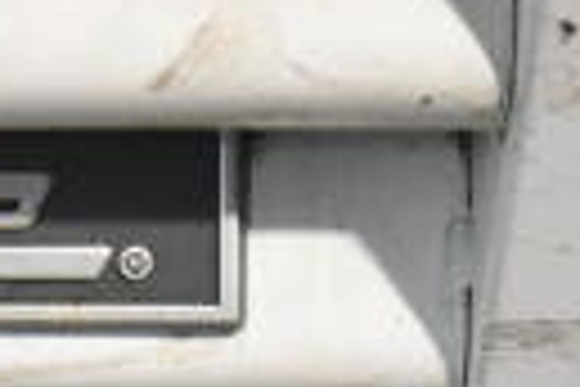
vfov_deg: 3.5
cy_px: 281
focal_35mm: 391
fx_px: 6305
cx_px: -629
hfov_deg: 5.2
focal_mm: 55
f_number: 5.6
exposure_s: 1/100
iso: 6400
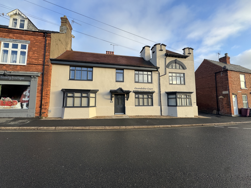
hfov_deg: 102.1
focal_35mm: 14
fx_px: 102
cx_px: 126
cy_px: 94
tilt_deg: +6.2
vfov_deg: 85.7
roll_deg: +2.4
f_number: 2.2
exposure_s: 1/368
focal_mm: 2.22
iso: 40
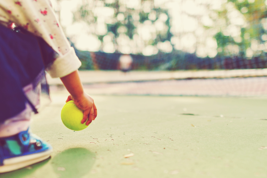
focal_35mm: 36
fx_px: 267
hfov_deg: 53.2
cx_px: 134
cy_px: 89
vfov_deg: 36.8
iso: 200
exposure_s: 1/4000
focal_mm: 24
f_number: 1.4
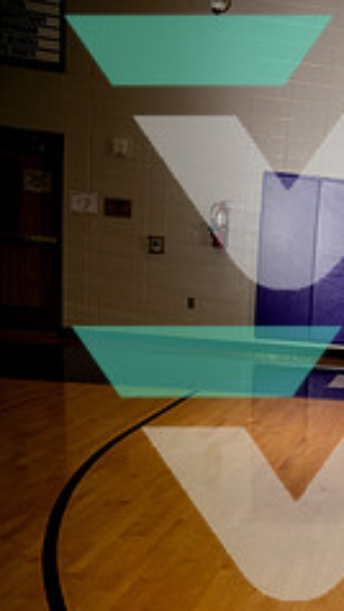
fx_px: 826
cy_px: 463
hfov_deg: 16.5
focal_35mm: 51
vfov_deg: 39.4
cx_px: 727
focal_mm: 20
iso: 100
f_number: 4
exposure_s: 1/250
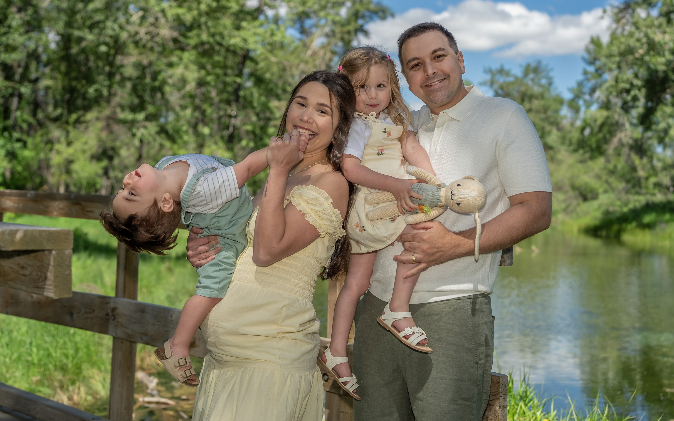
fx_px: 771
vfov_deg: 30.5
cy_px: 195
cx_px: 341
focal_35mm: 42
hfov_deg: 47.2
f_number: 2.8
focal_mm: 39
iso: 64
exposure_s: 1/1600
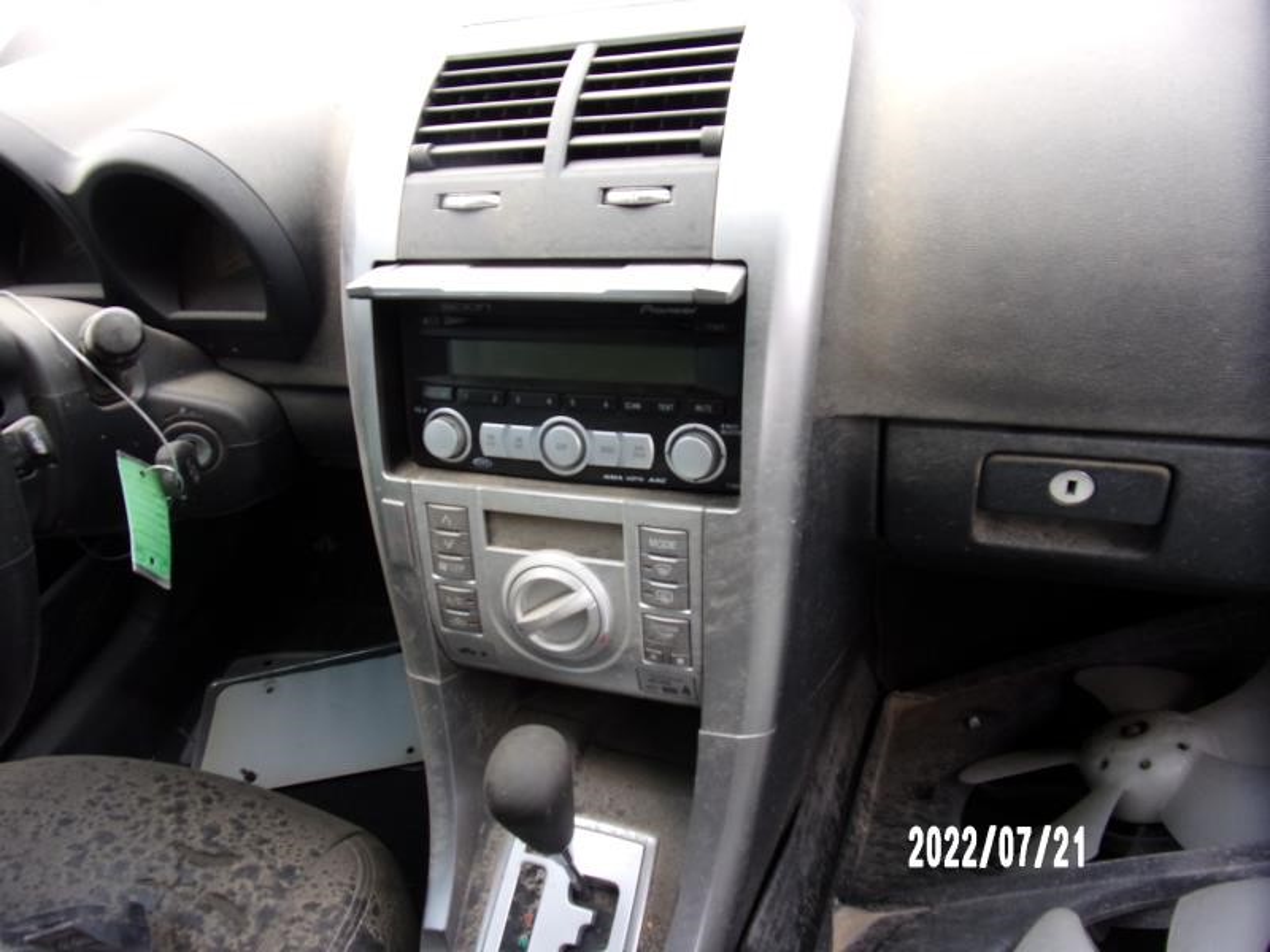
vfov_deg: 56.8
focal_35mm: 24
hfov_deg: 71.6
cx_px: 635
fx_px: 881
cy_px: 476
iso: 105
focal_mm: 4.3
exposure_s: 1/34
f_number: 3.3
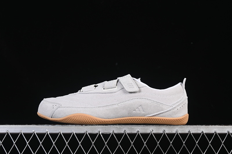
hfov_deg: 27.0
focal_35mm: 75
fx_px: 483
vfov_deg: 18.2
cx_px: 116
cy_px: 77
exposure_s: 1/80
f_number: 8
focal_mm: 50
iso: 160
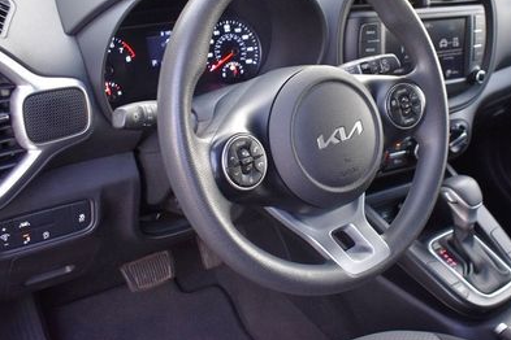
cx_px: 322
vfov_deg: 30.4
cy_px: 123
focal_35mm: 44
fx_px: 625
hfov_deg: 44.1
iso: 800
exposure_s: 1/160
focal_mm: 18
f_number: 3.5
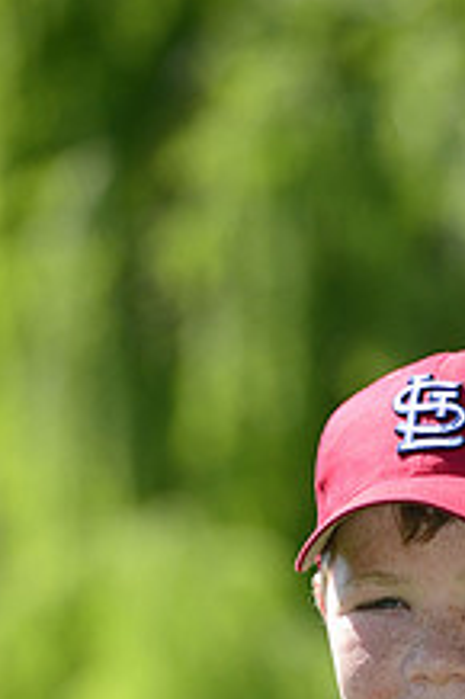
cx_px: 451
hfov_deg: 2.6
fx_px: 10323
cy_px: 920
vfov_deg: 3.9
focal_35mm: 532
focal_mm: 200
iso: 200
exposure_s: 1/500
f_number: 5.6
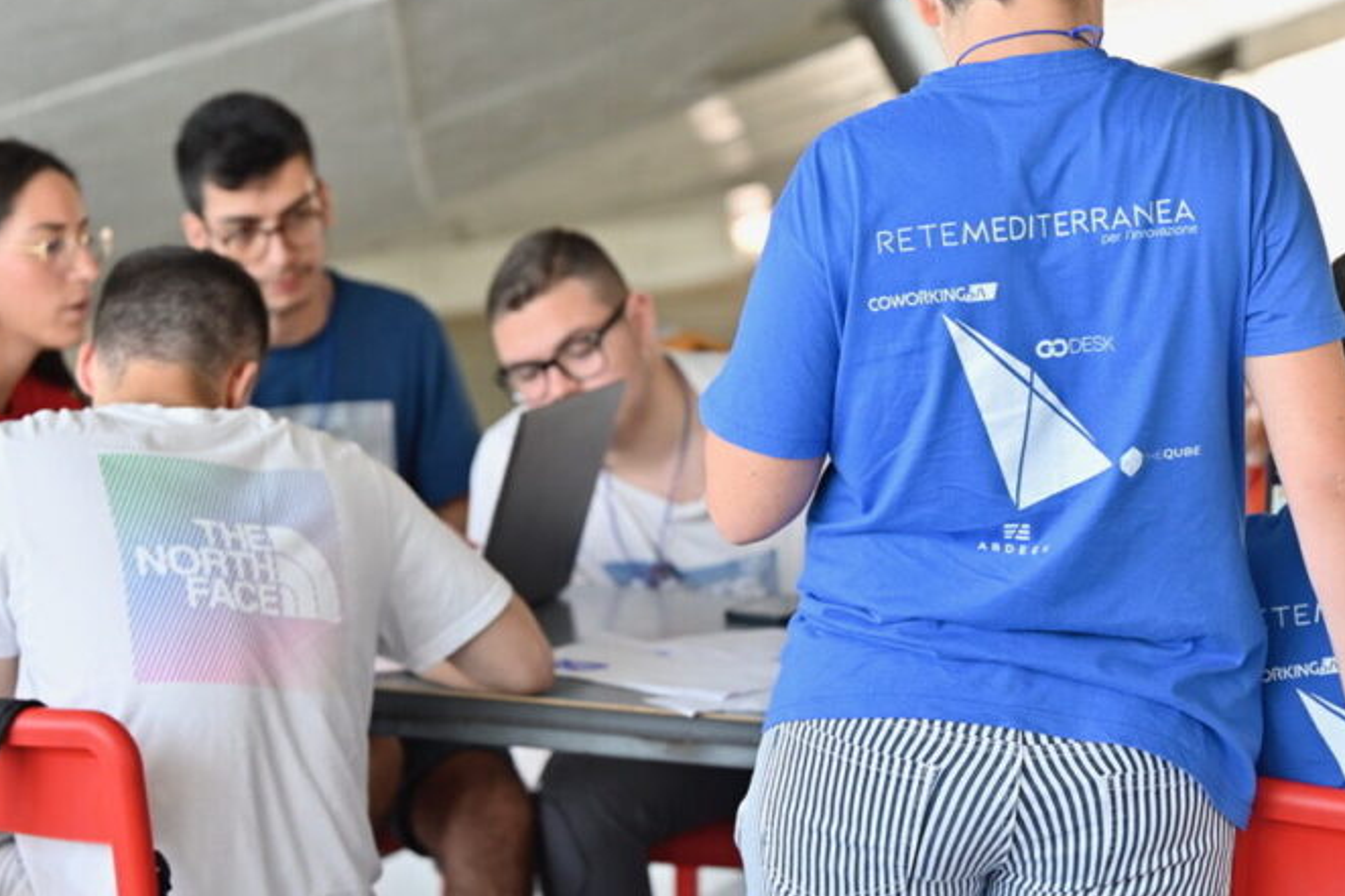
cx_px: 748
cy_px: 435
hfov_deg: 17.6
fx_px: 4333
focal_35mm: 116
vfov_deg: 11.8
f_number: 3.2
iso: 200
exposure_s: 1/160
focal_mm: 75
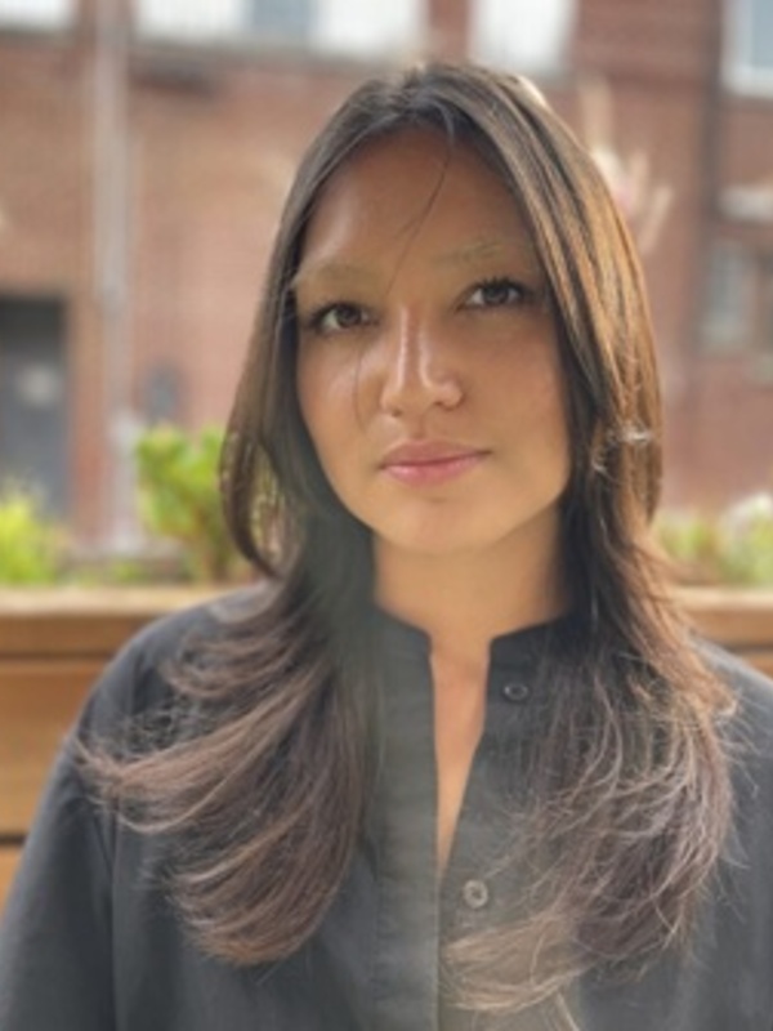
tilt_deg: -2.5
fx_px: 774
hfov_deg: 53.1
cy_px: 516
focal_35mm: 26
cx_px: 386
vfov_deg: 67.3
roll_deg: -2.3
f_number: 1.6
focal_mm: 4.2
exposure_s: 1/121
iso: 64
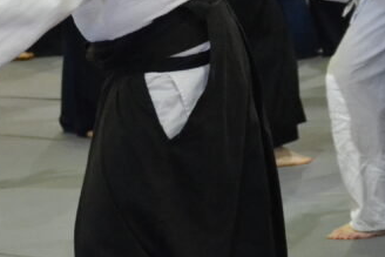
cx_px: 20
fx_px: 2756
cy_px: -17
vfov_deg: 5.3
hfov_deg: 8.0
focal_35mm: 258
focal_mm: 55
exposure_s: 1/250
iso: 3200
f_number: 4
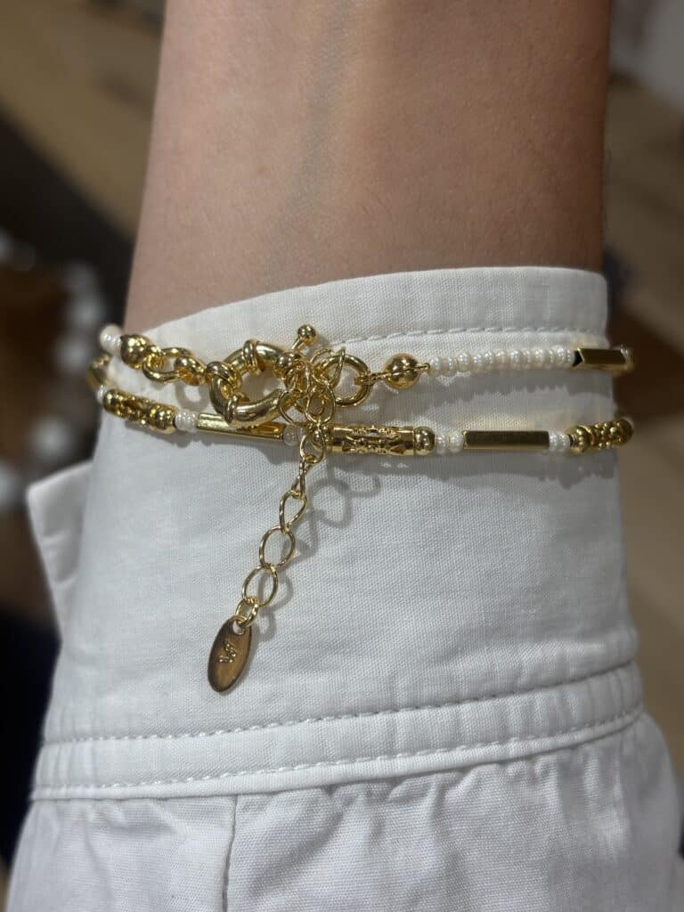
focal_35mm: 52
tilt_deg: -43.1
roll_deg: -6.2
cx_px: 342
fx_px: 1370
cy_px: 456
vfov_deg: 36.8
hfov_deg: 28.0
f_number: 1.6
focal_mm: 5.96
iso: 25
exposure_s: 1/103
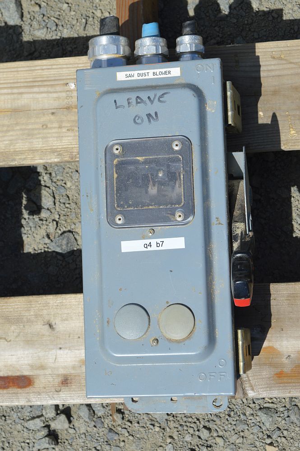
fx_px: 939
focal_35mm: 75
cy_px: 226
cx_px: 150
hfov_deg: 18.2
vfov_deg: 27.0
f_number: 9
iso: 100
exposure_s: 1/320
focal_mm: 50
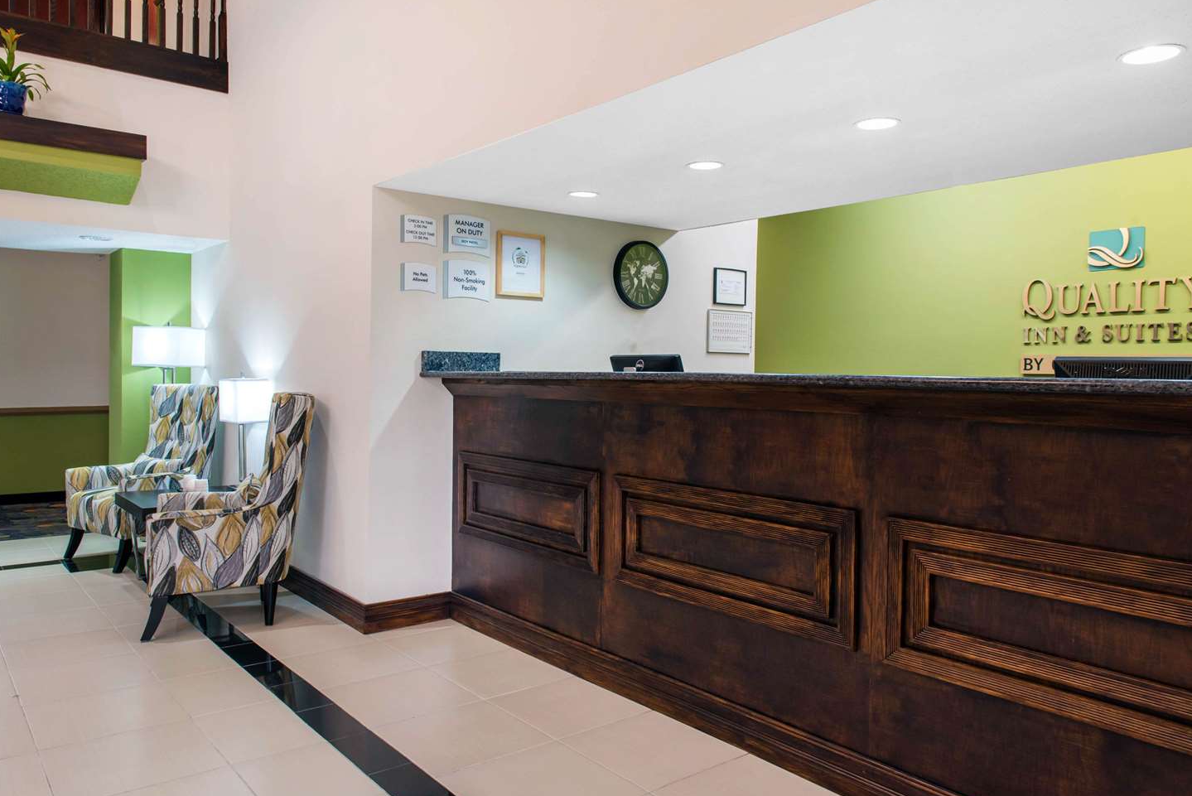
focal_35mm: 25
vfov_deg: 51.3
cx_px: 615
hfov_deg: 71.5
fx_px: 828
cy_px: 397
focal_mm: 24
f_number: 11
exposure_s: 1/6
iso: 400
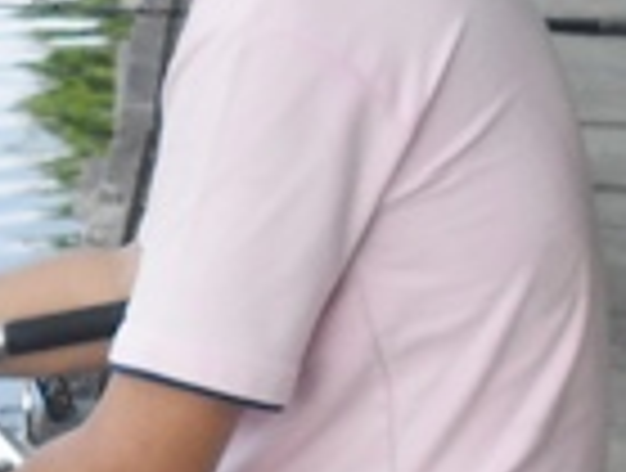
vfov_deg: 6.8
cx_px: 59
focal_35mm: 218
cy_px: 427
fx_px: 3953
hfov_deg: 9.0
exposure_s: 1/100
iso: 64
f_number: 5.6
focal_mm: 6.2
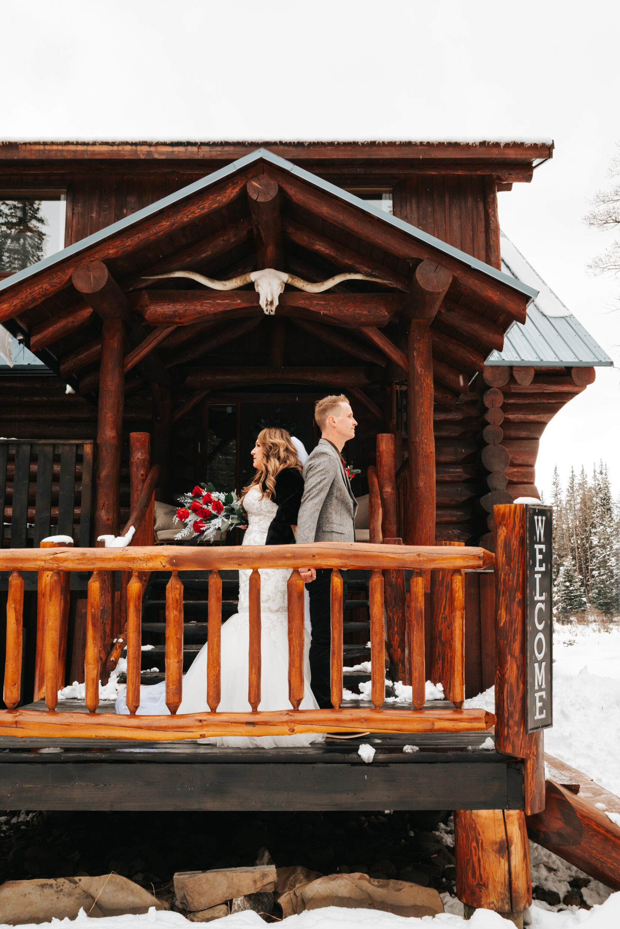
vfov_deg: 56.5
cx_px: 305
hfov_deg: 39.4
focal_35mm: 34
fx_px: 866
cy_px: 461
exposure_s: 1/160
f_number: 10
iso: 640
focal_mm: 32.5
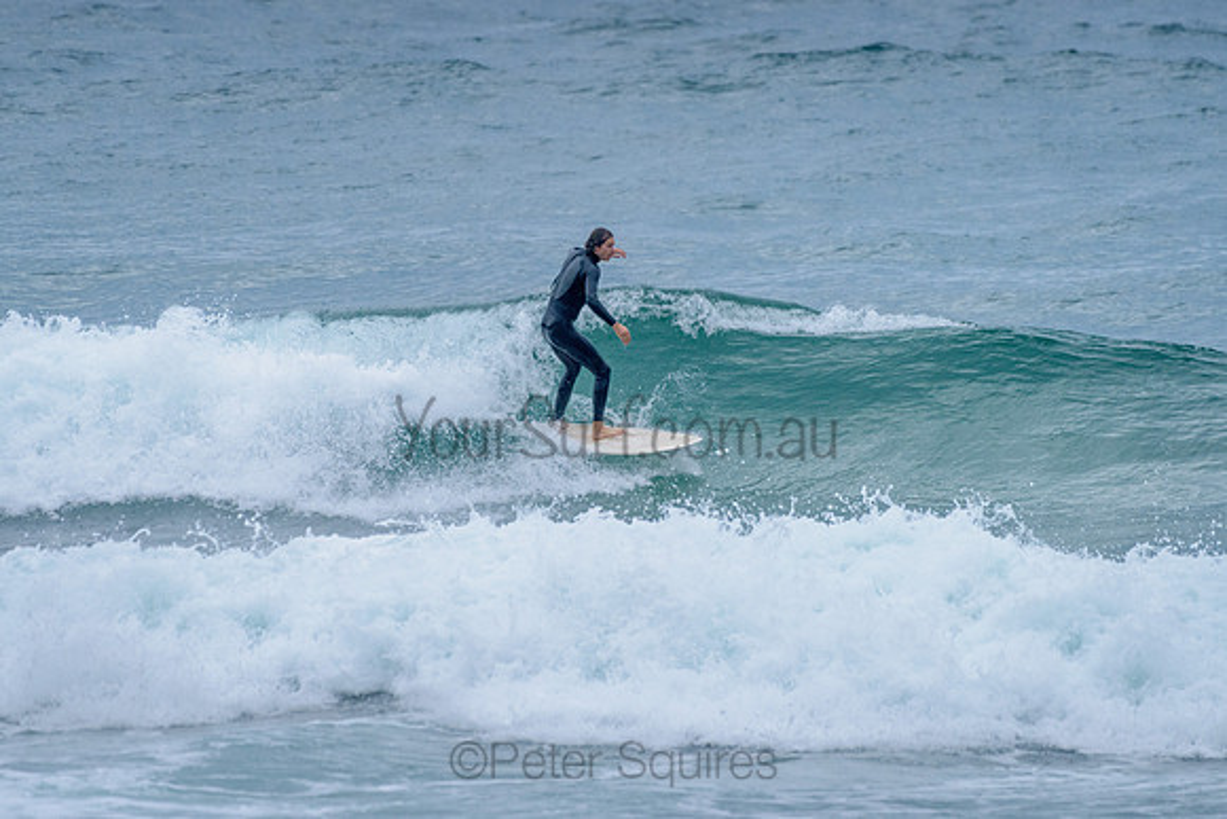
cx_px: 615
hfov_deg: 3.4
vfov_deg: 2.2
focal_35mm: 613
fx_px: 20889
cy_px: 318
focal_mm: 500
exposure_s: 1/2000
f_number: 5.6
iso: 1600
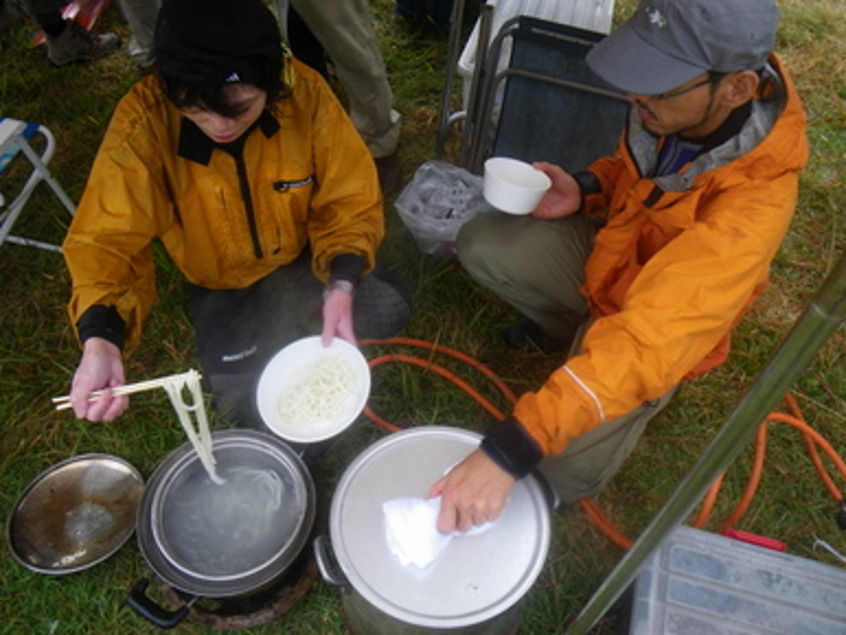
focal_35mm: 29
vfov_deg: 48.3
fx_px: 709
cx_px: 421
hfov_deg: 61.6
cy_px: 309
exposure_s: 1/50
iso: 64
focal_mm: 5
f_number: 3.5
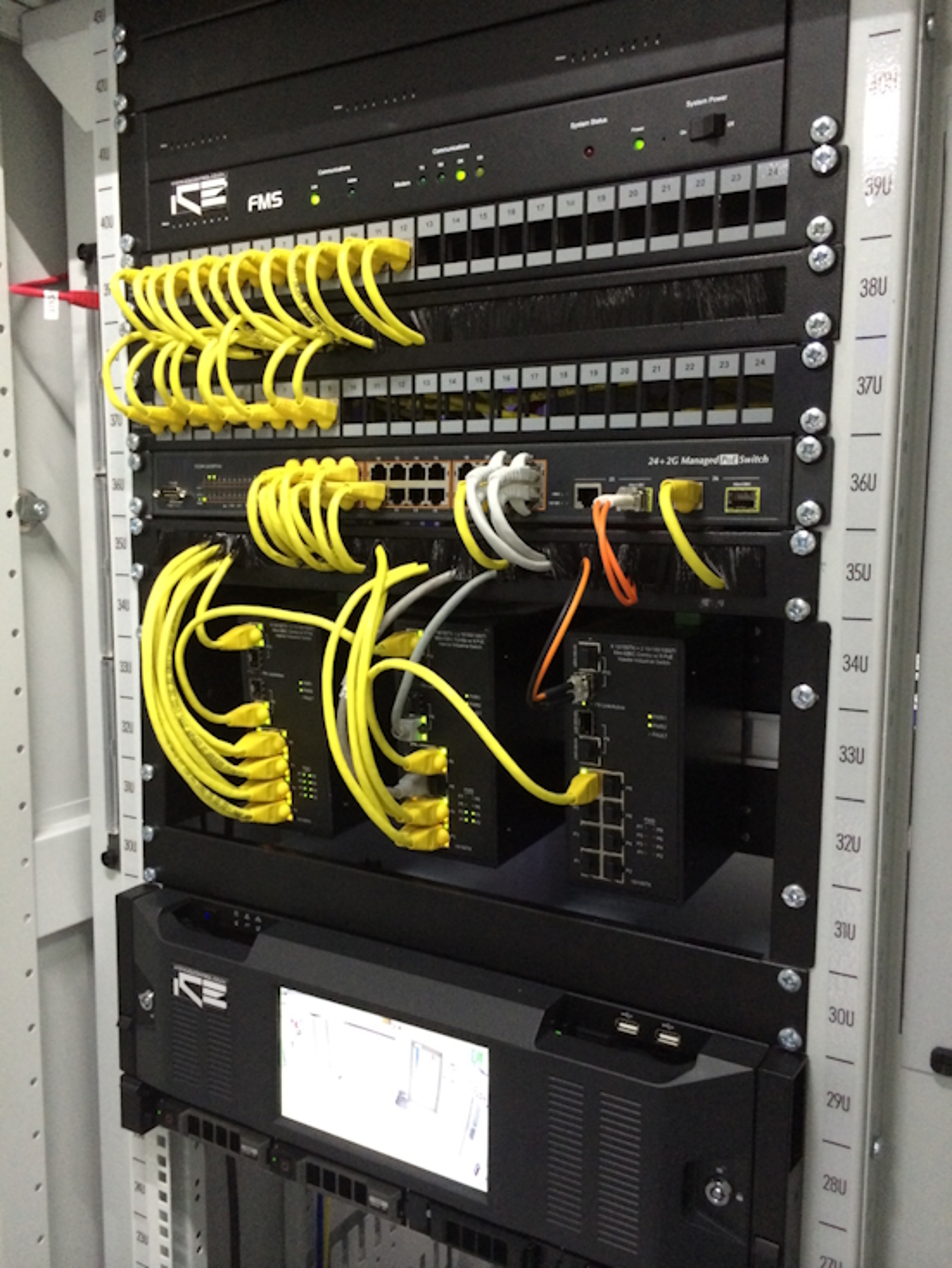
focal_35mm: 30
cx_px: 476
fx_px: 1099
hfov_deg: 46.8
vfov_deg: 59.9
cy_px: 634
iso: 320
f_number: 2.2
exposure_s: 1/17
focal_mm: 4.12
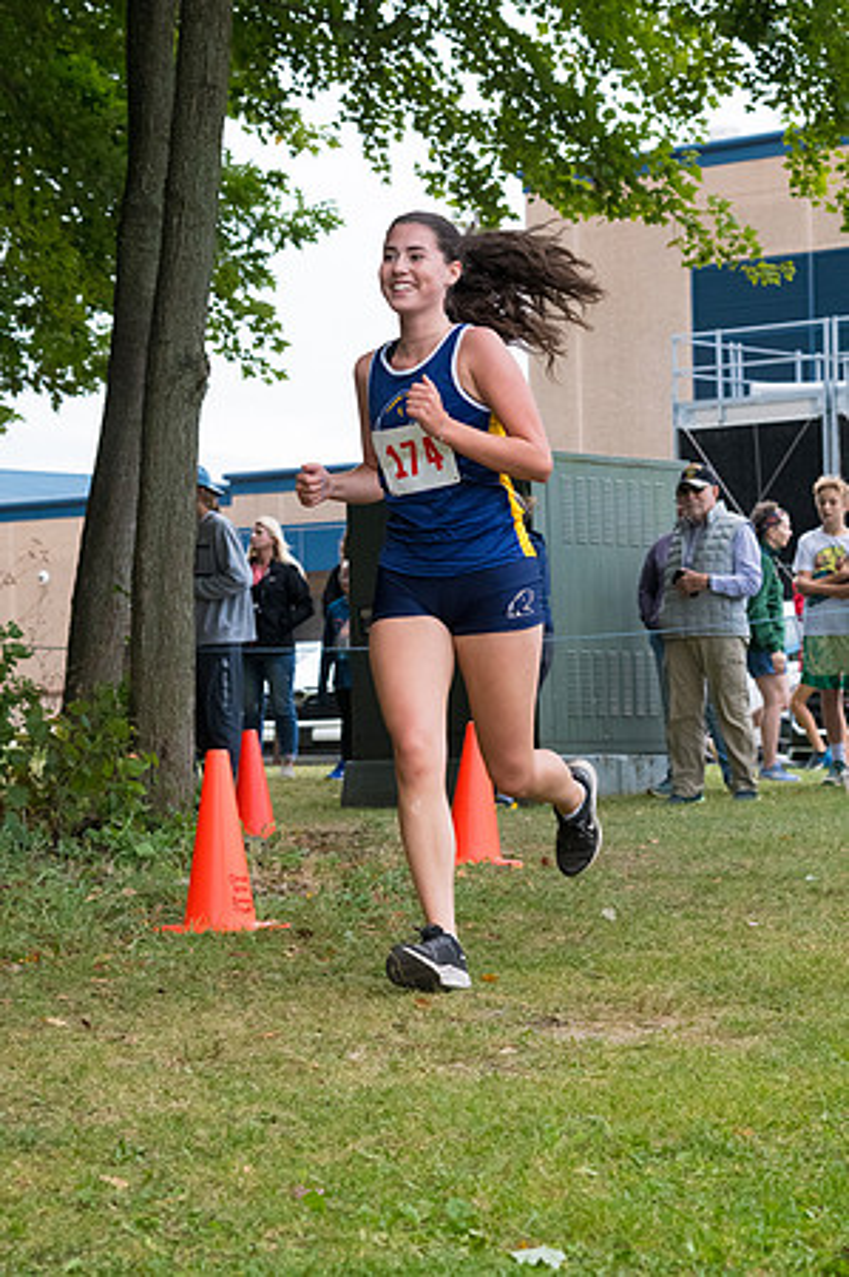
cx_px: 424
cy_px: 638
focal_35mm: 93
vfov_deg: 21.9
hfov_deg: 14.7
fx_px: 3297
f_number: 5.6
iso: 2000
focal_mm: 62
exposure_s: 1/1250
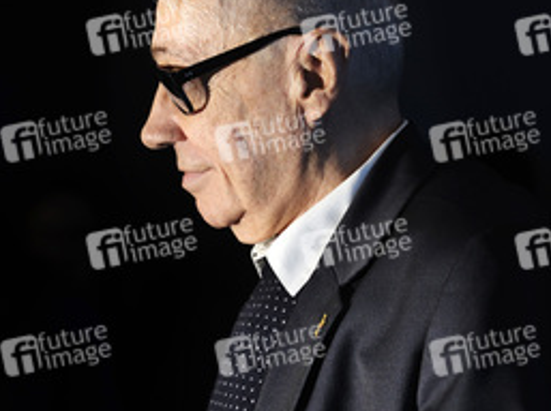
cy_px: 191
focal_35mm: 236
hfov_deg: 8.4
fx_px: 3751
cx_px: 84
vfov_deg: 6.3
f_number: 5
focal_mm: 140
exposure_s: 1/320
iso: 200
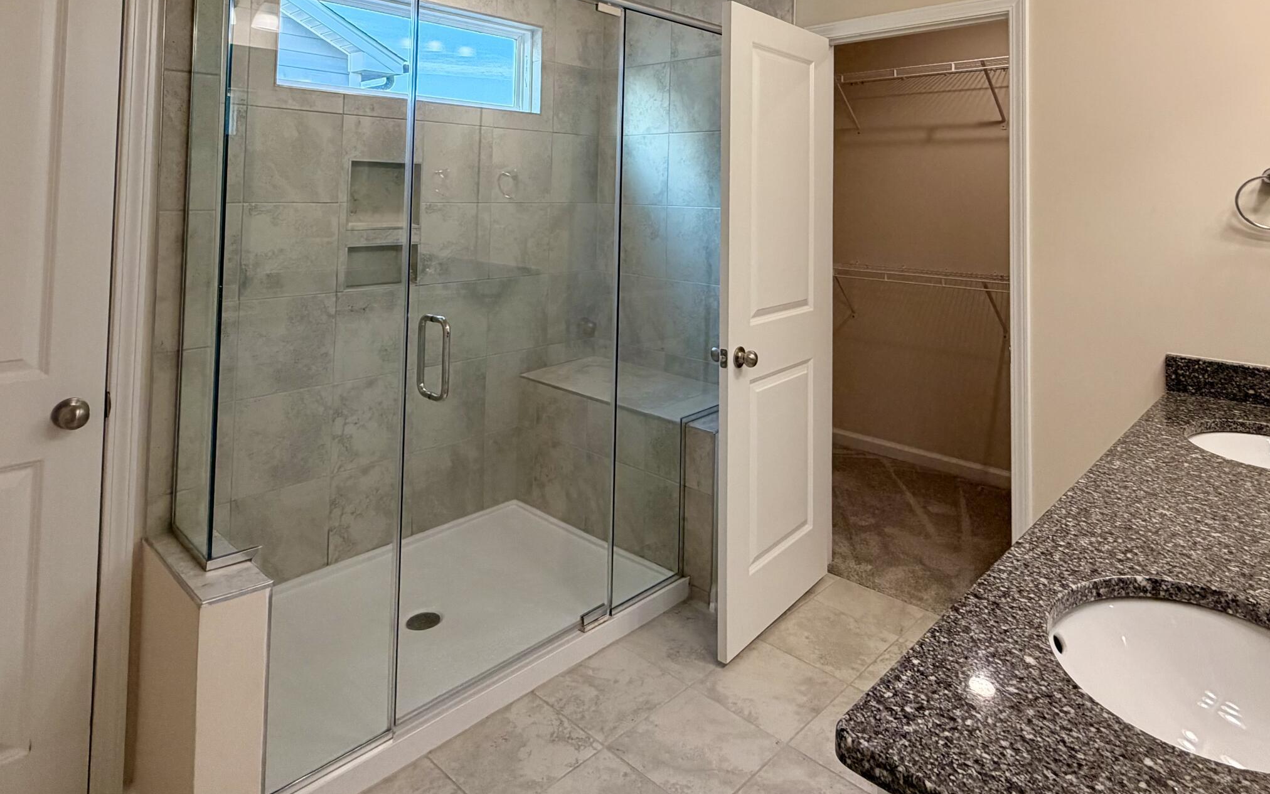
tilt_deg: +2.5
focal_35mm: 22
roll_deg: -1.6
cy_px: 159
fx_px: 761
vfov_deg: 51.6
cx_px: 670
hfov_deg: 79.6
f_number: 2.2
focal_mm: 2.22
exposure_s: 1/120
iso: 160
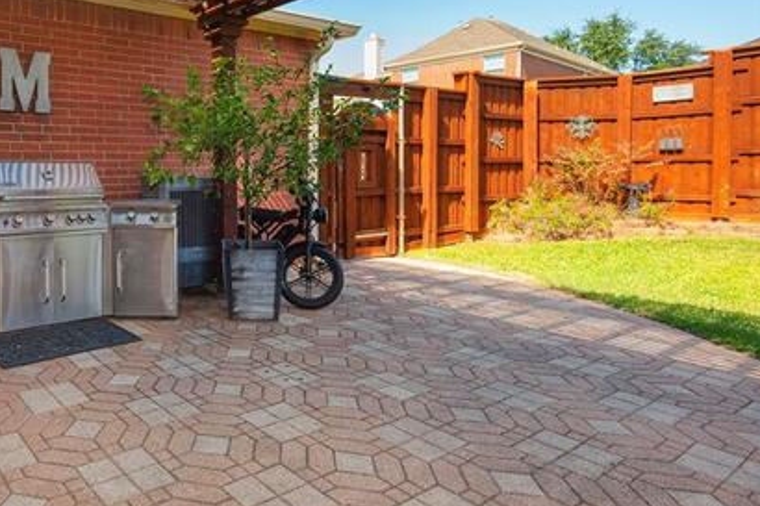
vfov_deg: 50.5
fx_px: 528
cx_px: 172
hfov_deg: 66.2
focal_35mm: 25
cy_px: 179
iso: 100
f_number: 7.1
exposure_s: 1/80
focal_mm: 16
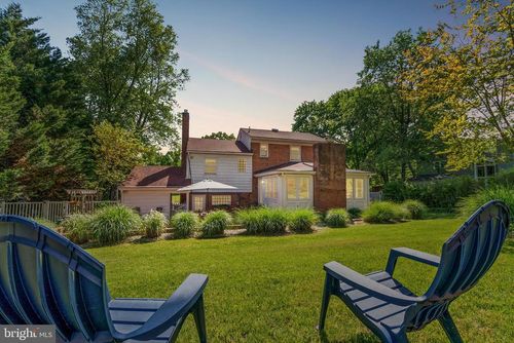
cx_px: 257
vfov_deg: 73.8
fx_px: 229
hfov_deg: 96.7
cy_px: 172
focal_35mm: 16
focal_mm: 16
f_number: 8
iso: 200
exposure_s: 1/320
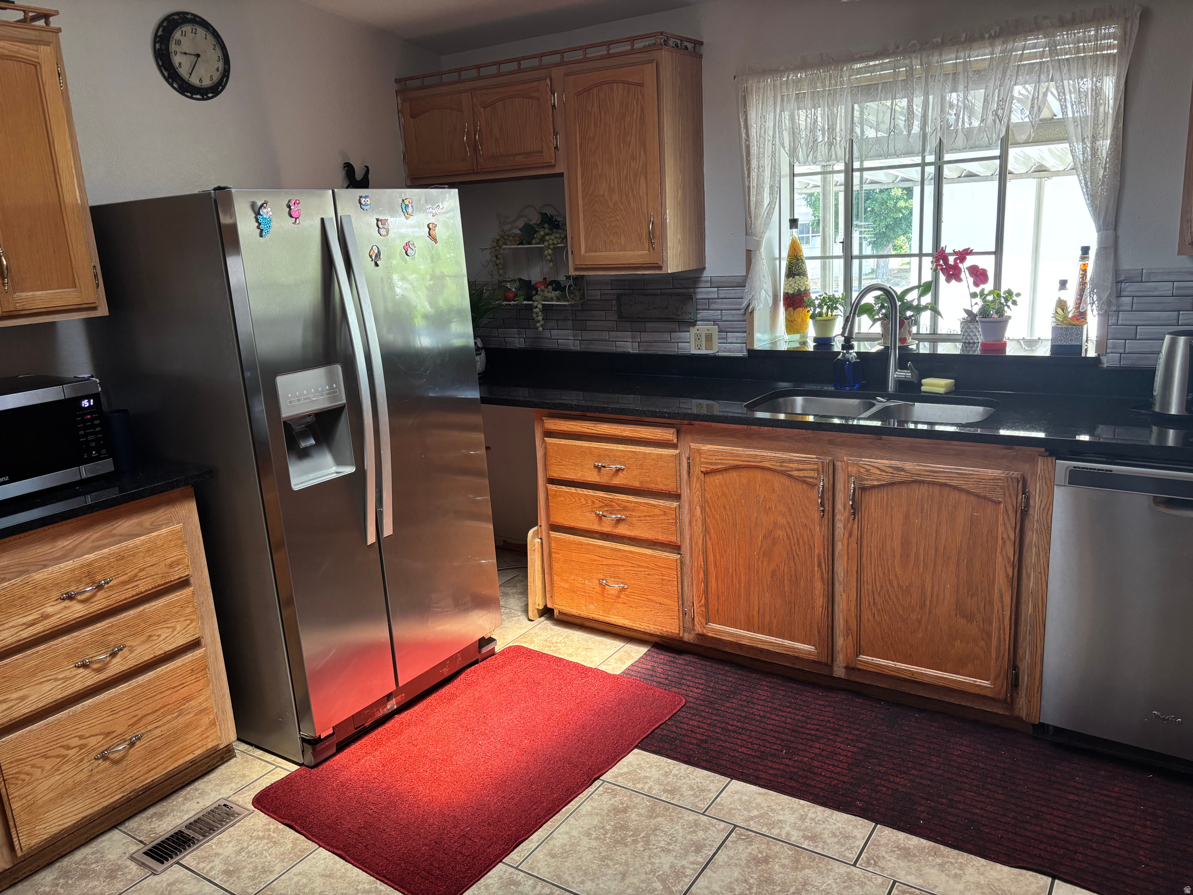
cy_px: 448
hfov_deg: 67.3
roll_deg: +3.3
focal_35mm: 26
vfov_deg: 53.1
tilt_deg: -12.5
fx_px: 896
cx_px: 596
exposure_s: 1/84
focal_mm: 5.96
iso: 125
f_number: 1.6
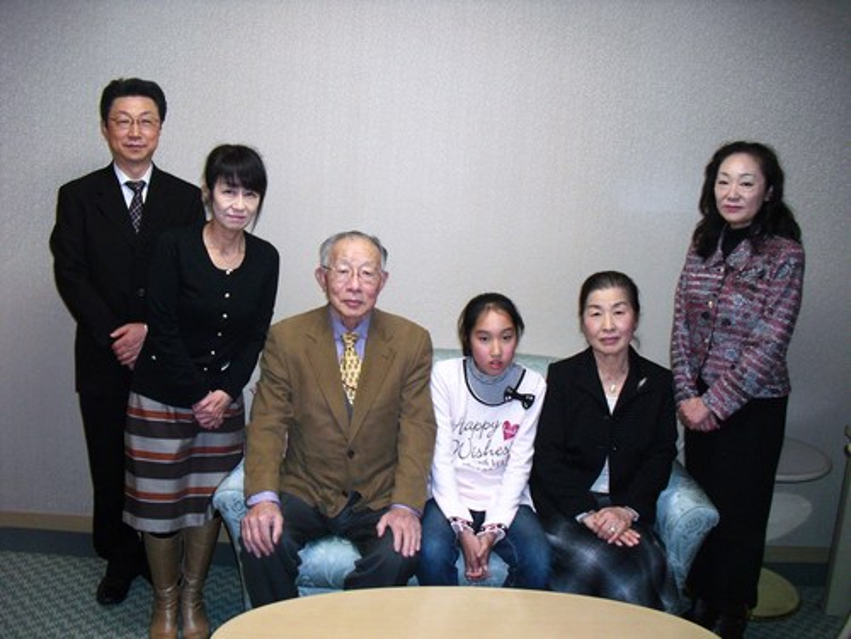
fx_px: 885
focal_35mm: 36
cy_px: 320
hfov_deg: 51.4
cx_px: 426
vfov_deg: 39.7
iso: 400
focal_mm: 6.3
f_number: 3.1
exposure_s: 1/60
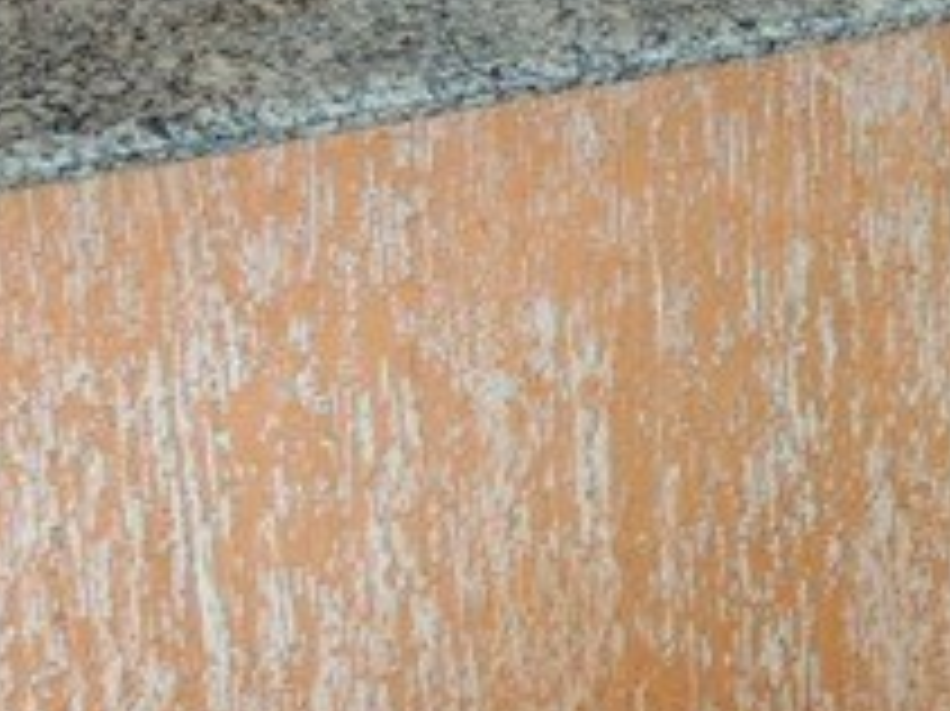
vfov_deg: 12.6
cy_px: -180
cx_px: 1193
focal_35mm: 114
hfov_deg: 16.4
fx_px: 3127
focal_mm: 5.3
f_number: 3.1
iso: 200
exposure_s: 1/30
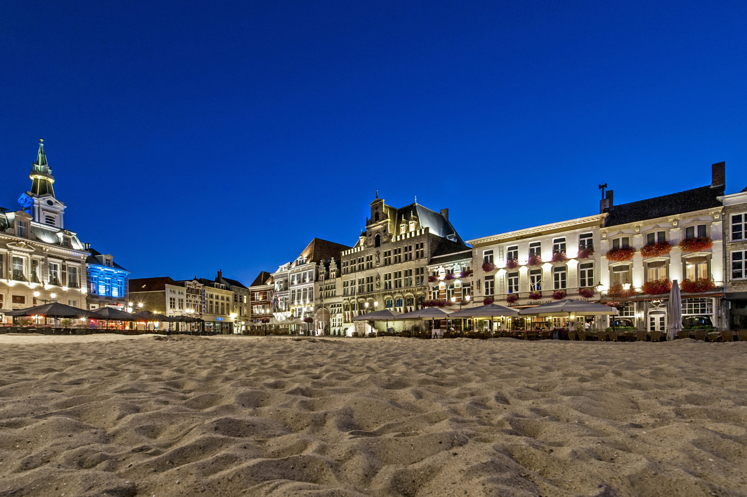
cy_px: 240
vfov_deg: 73.6
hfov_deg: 96.4
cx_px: 335
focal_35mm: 16
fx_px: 332
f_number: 11
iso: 320
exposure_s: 2.5
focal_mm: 14
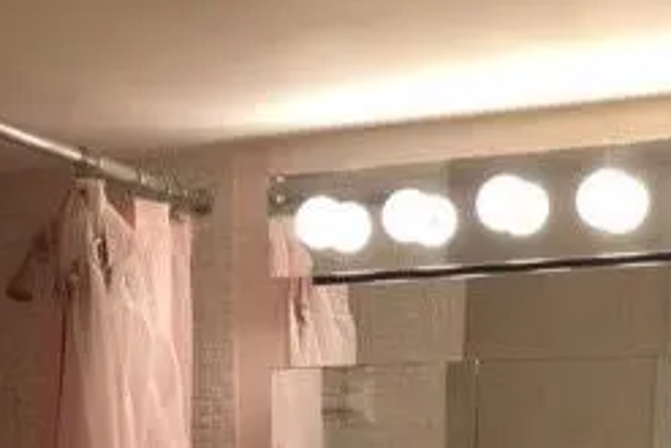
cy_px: 755
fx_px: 1455
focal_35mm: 78
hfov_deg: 25.7
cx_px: 179
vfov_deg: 15.5
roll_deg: +0.2
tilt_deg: -12.0
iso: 50
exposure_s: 1/30
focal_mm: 4.15
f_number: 2.2
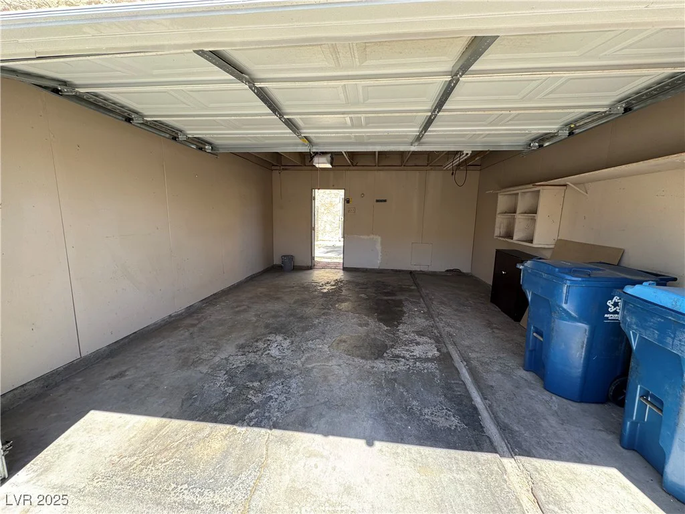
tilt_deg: -9.6
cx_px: 342
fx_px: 277
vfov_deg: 85.7
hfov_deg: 102.1
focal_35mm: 14
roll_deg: -1.5
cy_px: 257
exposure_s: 1/109
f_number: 2.2
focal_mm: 2.22
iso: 40
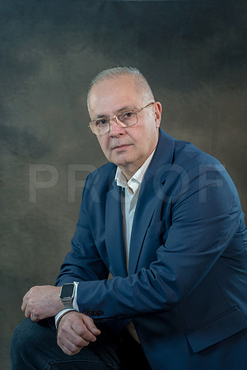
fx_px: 1081
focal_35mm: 105
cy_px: 185
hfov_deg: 13.0
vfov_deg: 19.5
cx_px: 124
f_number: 5
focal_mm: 105
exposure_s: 1/100
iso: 250
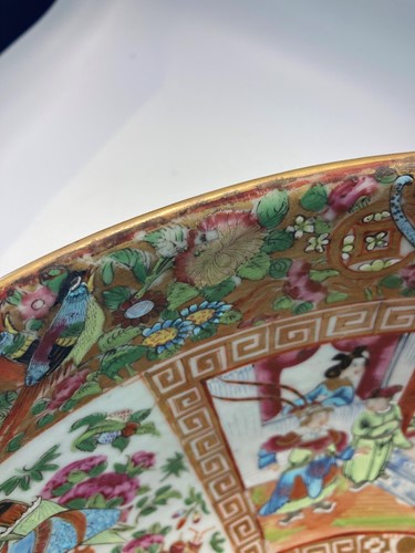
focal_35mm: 28
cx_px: 208
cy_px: 276
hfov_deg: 49.7
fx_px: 448
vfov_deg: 63.4
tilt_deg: -67.0
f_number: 1.8
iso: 40
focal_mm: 3.99
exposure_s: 1/50
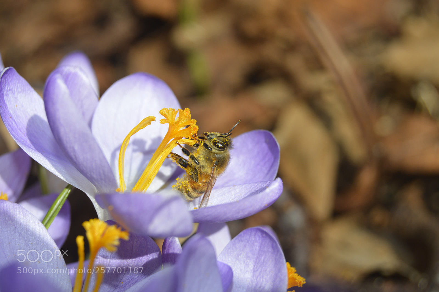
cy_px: 146
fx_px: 1005
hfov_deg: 24.6
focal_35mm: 82
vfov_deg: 16.5
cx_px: 220
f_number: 10
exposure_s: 1/200
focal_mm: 55
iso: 100
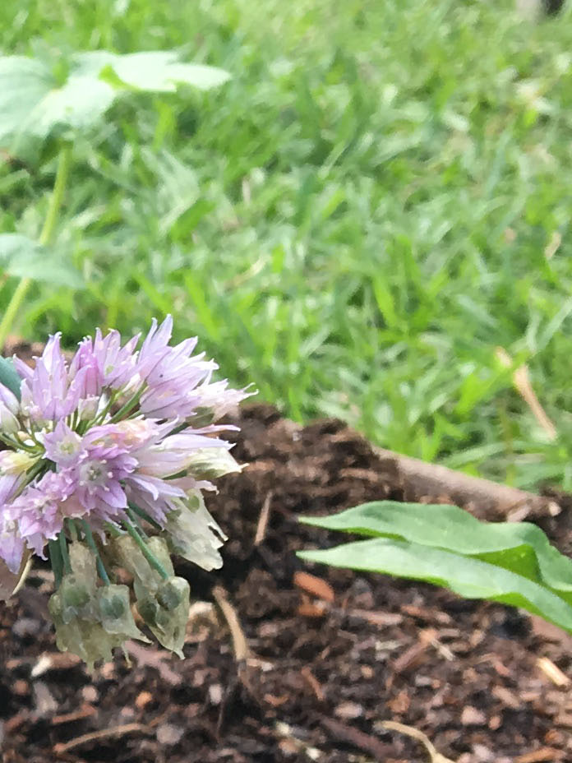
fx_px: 2776
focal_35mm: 126
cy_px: 691
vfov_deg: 15.5
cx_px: -664
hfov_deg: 10.5
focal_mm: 4.15
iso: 25
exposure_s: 1/254
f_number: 2.2
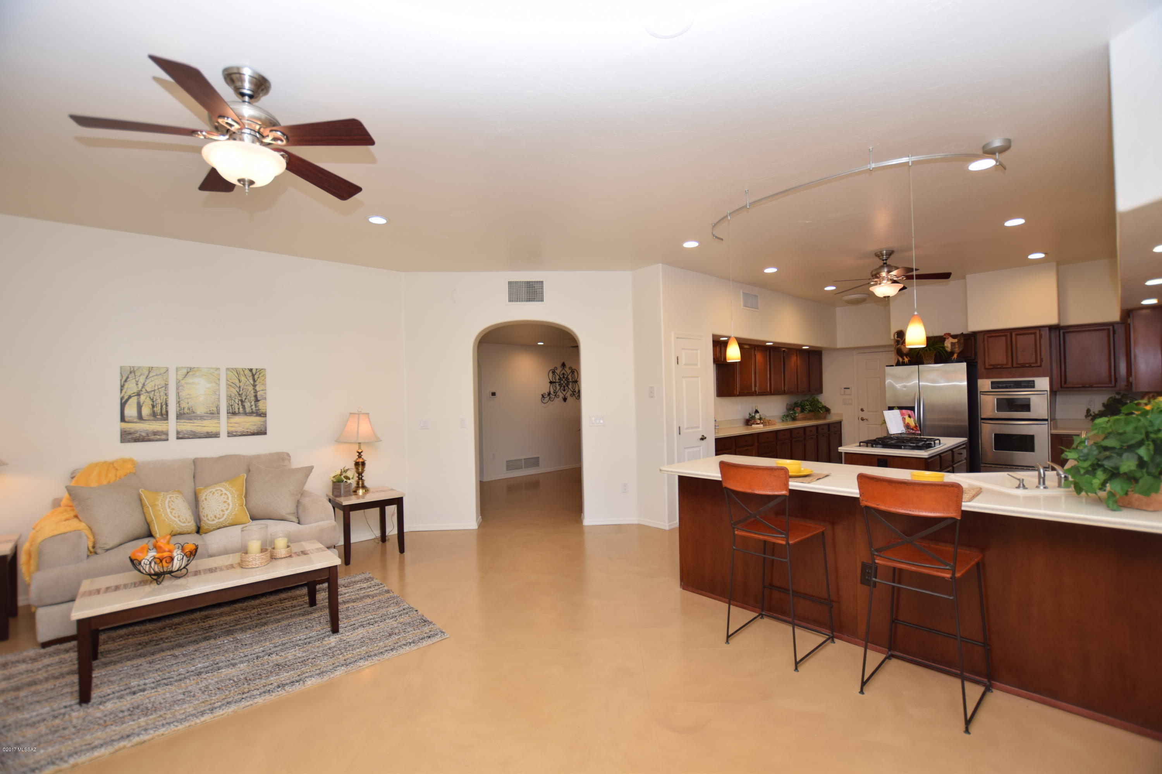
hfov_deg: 100.4
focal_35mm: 15
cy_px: 387
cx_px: 581
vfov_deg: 77.3
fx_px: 484
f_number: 4
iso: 100
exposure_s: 1/60
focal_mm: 10
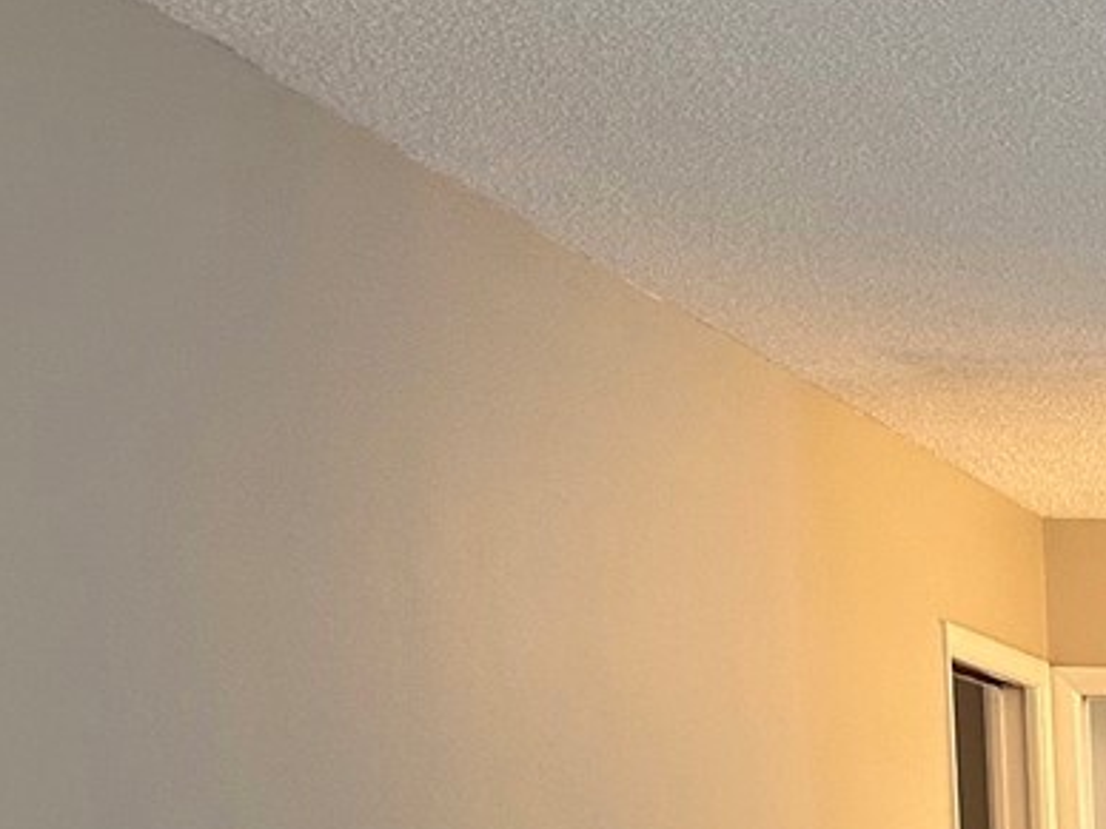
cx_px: 1770
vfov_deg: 13.3
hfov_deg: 17.4
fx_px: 3163
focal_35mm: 99
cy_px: 1533
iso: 200
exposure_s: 1/121
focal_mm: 6.86
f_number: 1.78
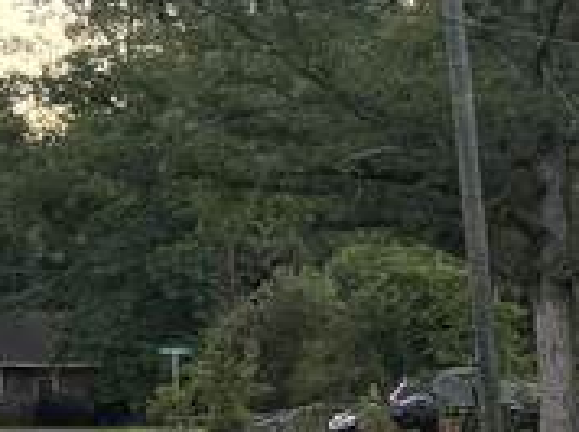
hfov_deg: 8.8
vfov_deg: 7.8
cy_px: 562
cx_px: 1708
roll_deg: +1.0
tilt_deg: -3.5
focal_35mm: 187
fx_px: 3124
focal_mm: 5.96
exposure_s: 1/228
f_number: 1.6
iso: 125
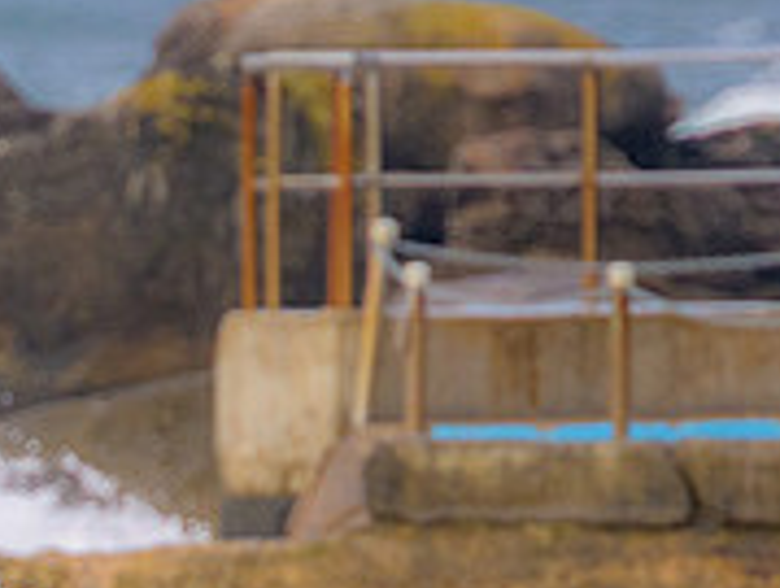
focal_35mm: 2487
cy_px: 721
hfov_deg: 0.8
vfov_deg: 0.6
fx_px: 56152
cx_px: -118
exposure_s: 1/1250
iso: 1600
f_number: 11
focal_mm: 800
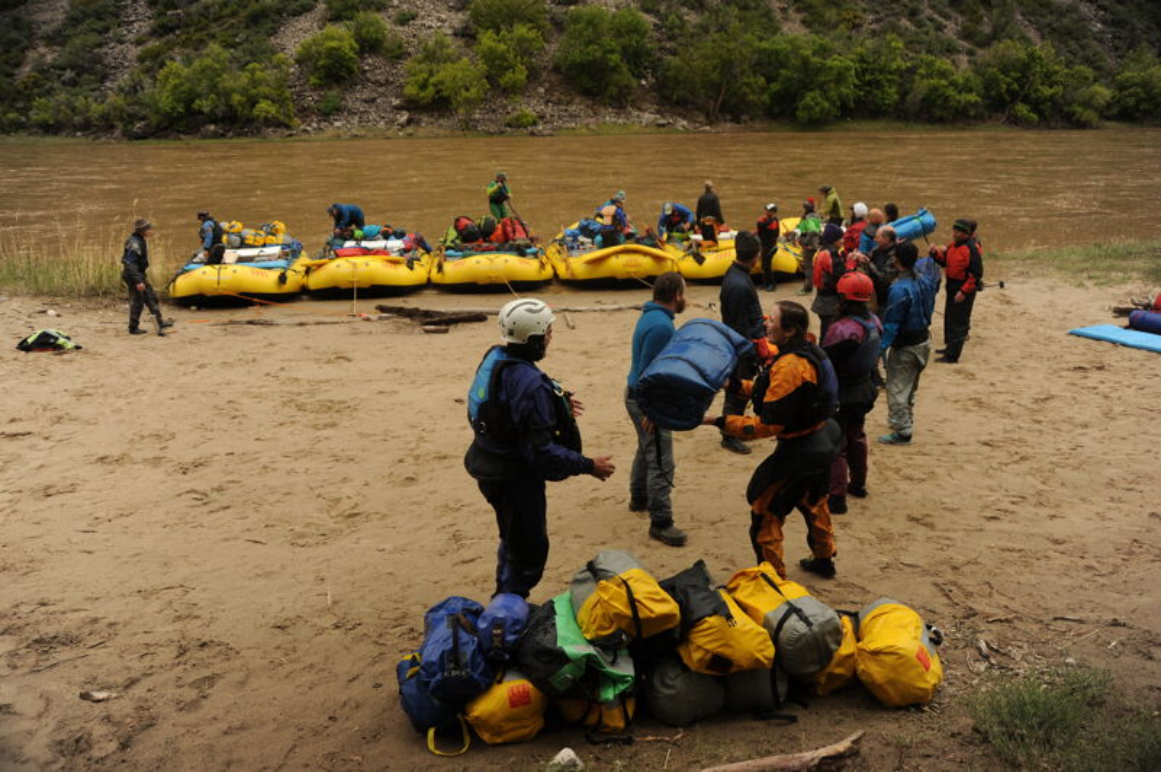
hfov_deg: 65.5
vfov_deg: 46.3
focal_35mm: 28
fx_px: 902
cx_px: 580
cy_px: 386
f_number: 6.3
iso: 400
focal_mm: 28
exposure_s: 1/500
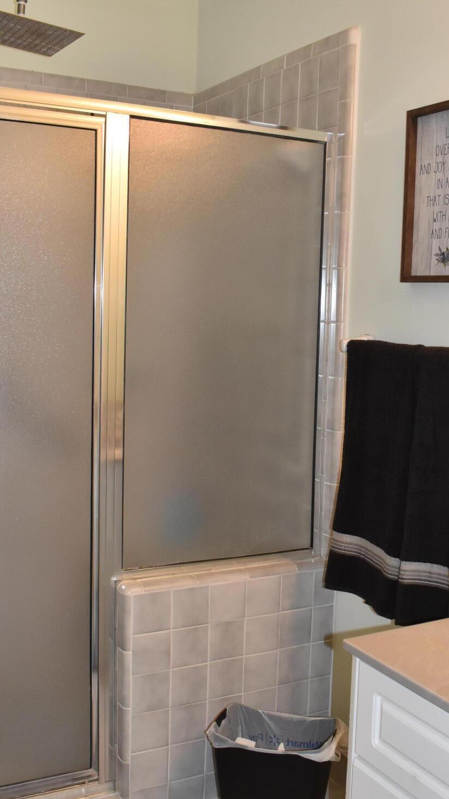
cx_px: 268
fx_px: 910
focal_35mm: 43
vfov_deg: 47.4
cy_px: 393
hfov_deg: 27.6
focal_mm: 20
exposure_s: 1/125
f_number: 5.6
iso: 800
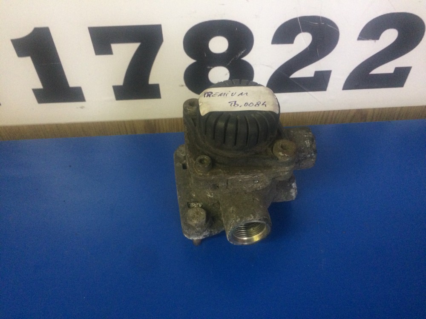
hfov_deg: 61.7
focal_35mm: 29
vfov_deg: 48.2
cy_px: 160
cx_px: 213
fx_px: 357
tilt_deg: -46.4
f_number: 2.2
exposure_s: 1/33
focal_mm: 4.15
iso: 320
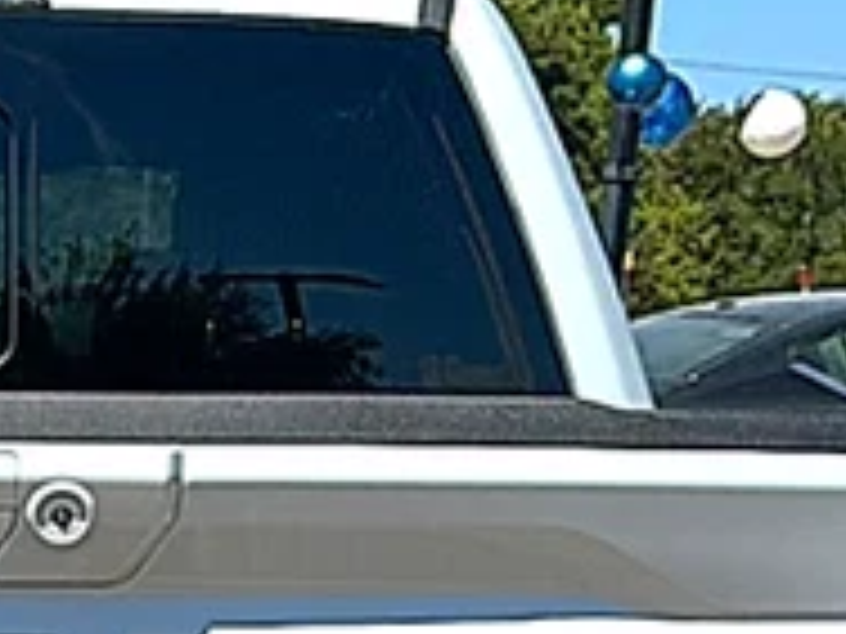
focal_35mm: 153
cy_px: 978
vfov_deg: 9.4
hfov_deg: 12.7
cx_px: -94
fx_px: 3739
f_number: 1.78
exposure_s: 1/7143
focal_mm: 6.86
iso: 80
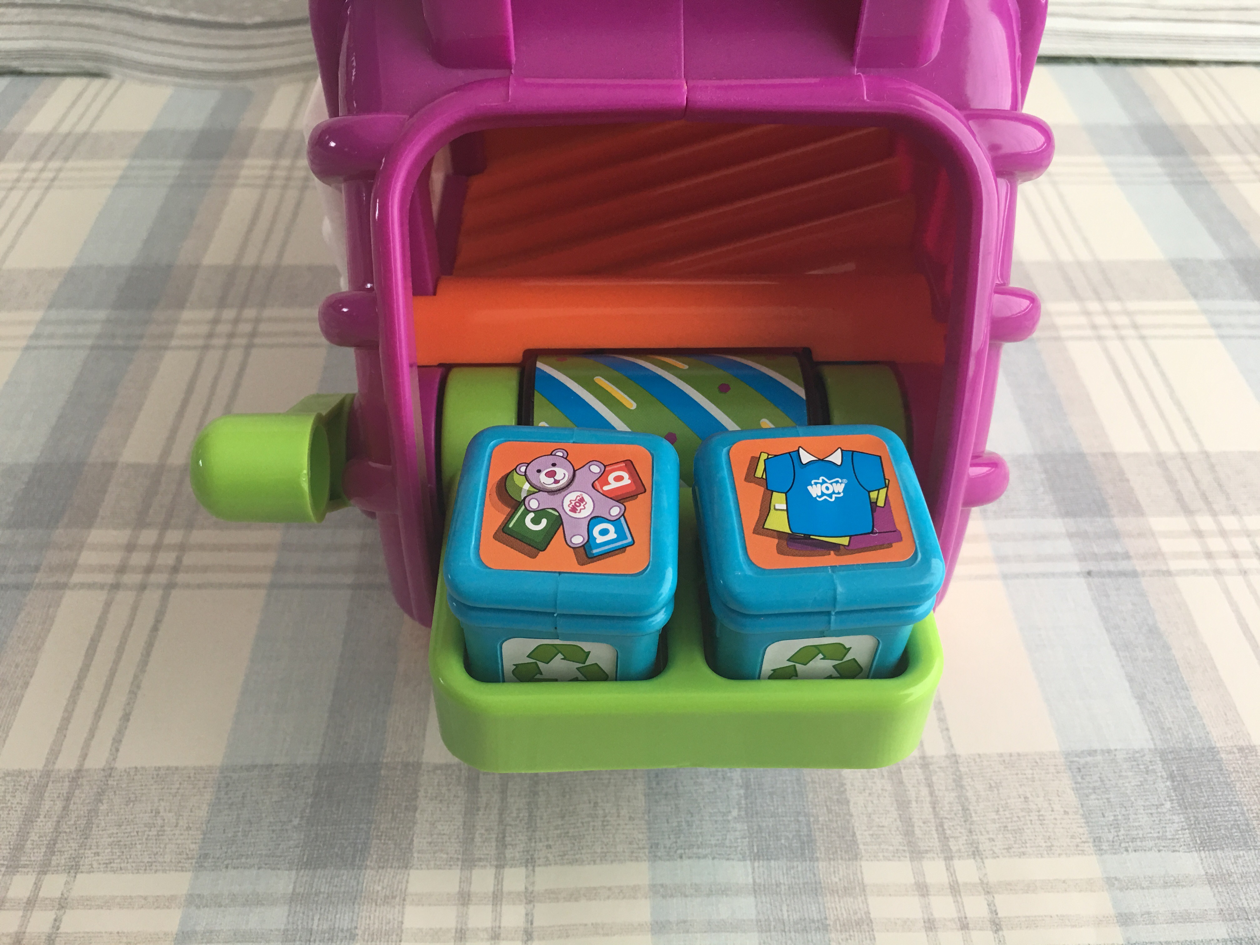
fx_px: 1056
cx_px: 630
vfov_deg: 48.2
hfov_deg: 61.7
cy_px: 472
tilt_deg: -44.8
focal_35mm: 29
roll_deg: -1.7
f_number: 2.2
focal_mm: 4.15
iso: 50
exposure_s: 1/33
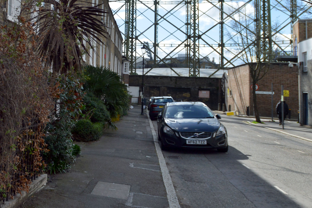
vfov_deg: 28.8
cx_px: -15
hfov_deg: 37.2
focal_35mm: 46
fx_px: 399
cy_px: 49
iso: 640
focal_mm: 17
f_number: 5
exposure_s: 1/6400
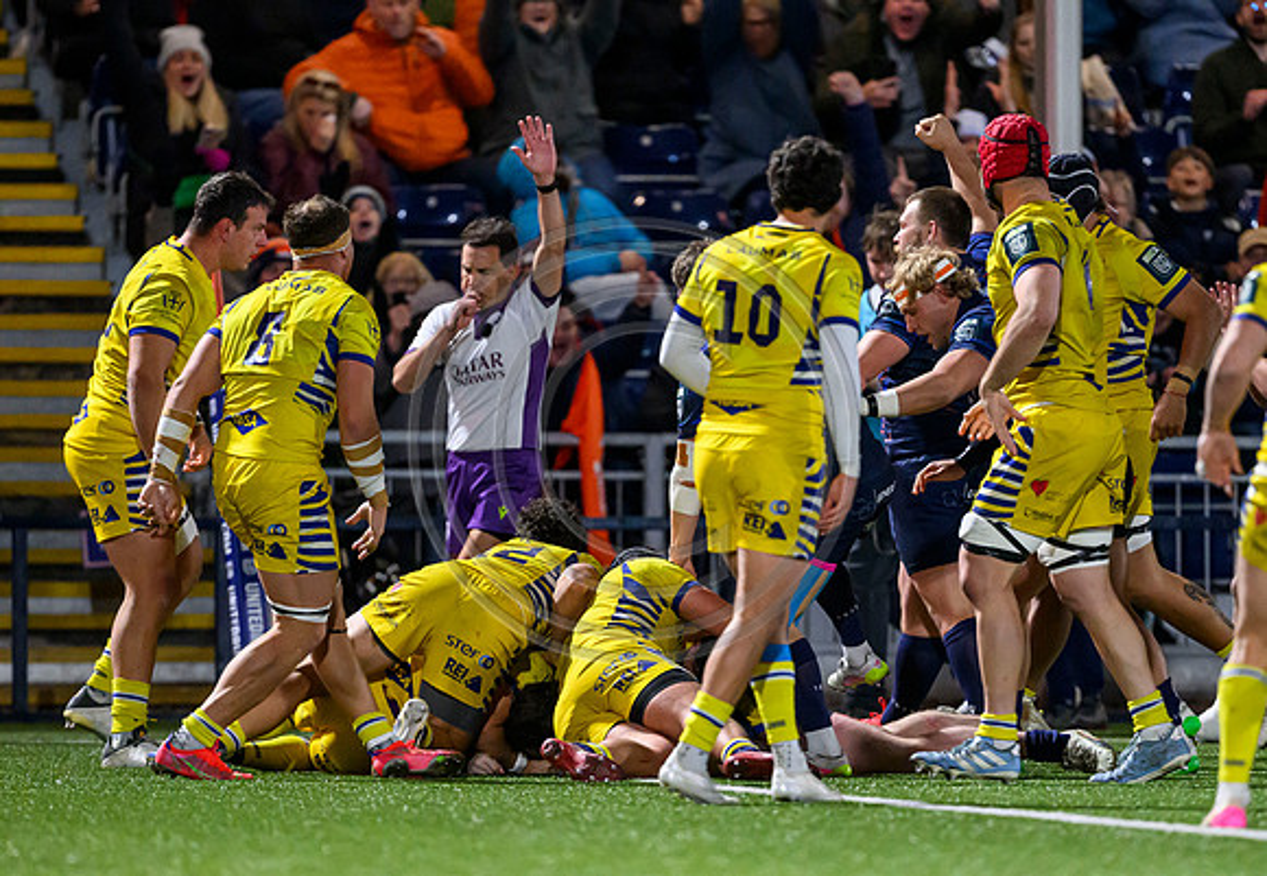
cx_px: 728
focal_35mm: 585
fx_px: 20815
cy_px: 602
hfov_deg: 3.5
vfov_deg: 2.4
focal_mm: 400
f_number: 2.8
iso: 8000
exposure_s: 1/1250
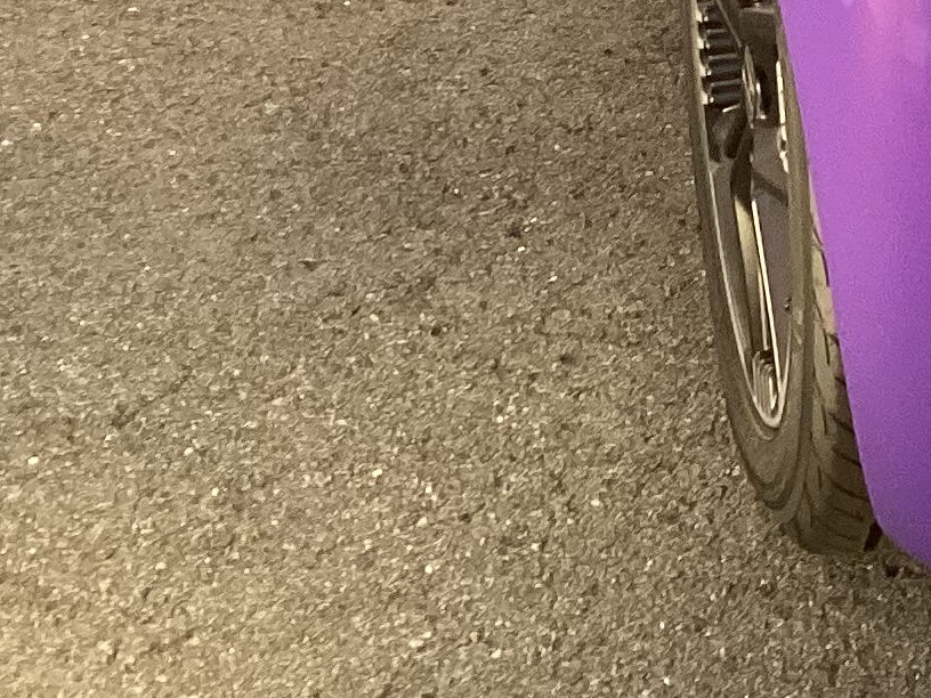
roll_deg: -1.1
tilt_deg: -17.5
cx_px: 1540
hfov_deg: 14.4
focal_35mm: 124
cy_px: -632
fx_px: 3335
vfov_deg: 11.0
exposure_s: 1/60
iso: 160
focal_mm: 3.3
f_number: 2.4
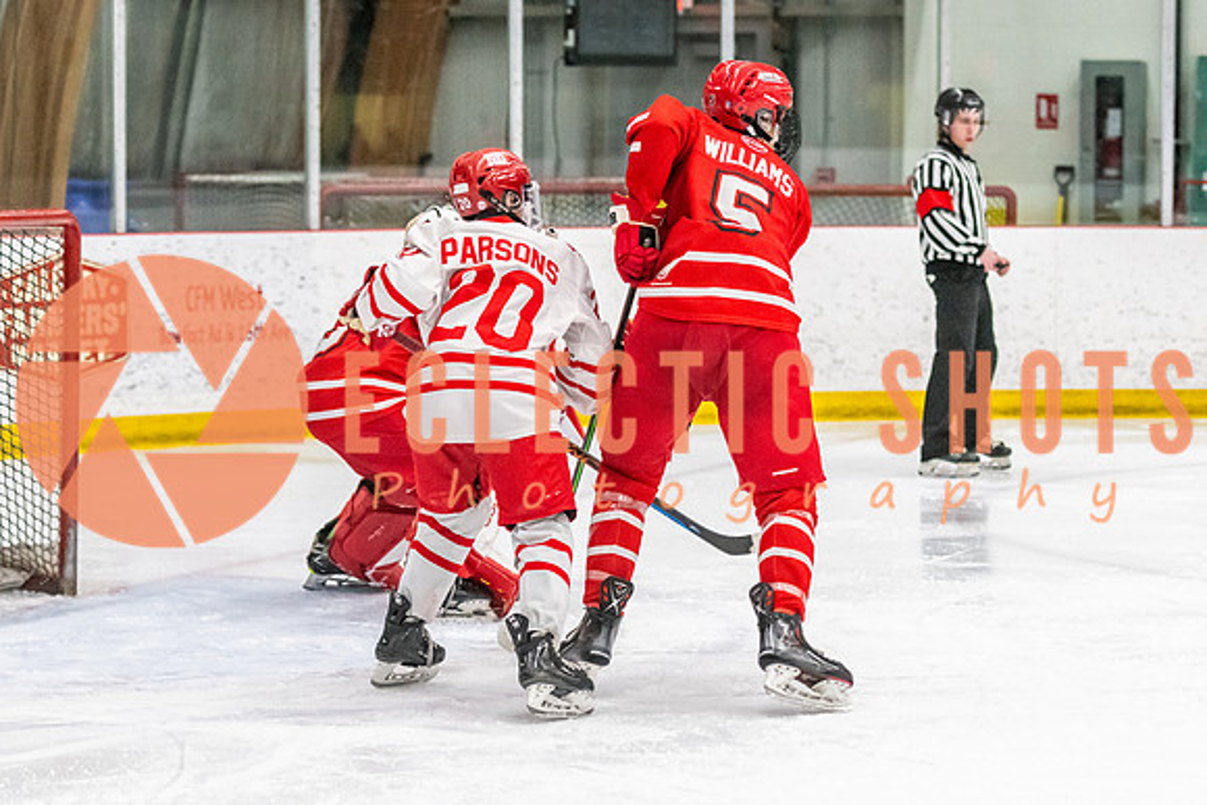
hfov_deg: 14.2
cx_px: 526
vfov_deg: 9.5
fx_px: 4849
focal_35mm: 145
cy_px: 421
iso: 4000
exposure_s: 1/800
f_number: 2.8
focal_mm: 90
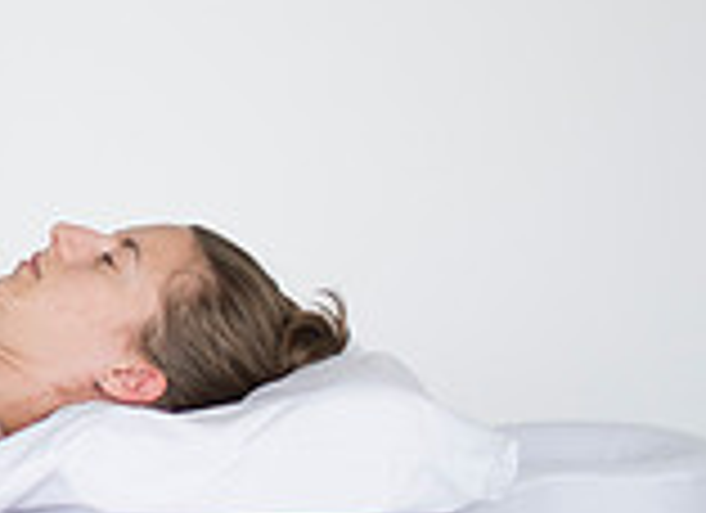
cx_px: -629
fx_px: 4315
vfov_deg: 6.8
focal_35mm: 214
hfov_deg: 8.9
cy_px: -60
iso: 200
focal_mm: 50
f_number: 2
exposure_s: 1/400
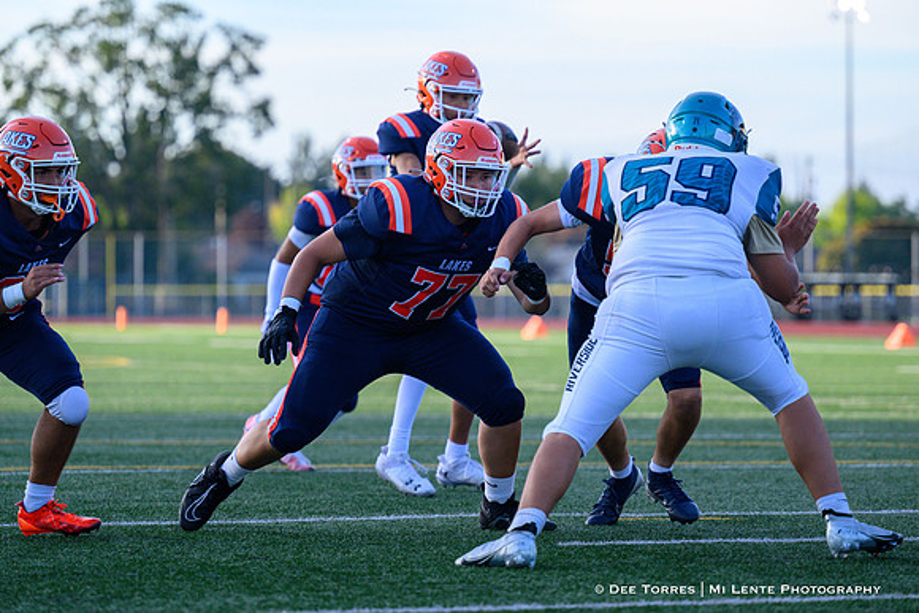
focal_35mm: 190
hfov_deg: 10.8
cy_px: 306
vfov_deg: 7.2
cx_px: 460
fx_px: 4851
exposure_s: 1/2000
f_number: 4
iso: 1400
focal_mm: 190
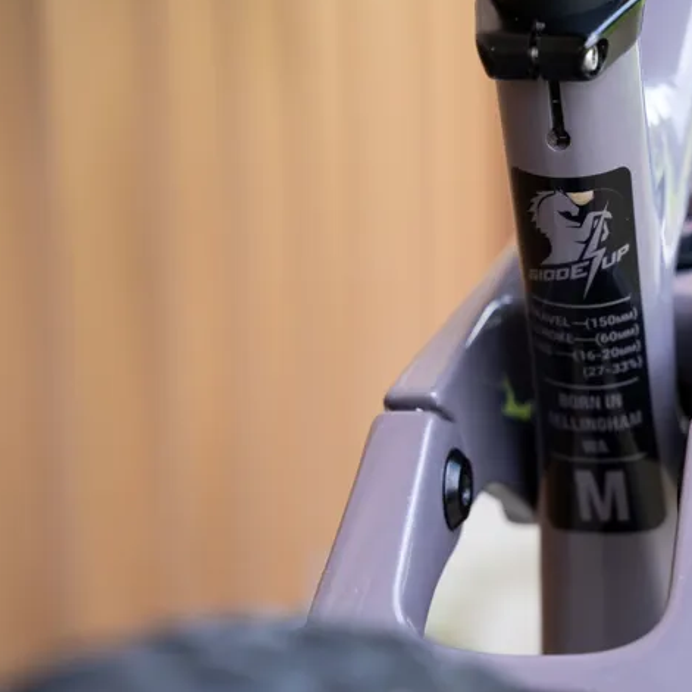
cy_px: 367
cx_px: 560
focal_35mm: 104
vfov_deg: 16.7
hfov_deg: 16.6
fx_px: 2352
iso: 1000
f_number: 4
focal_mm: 72
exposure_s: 1/800
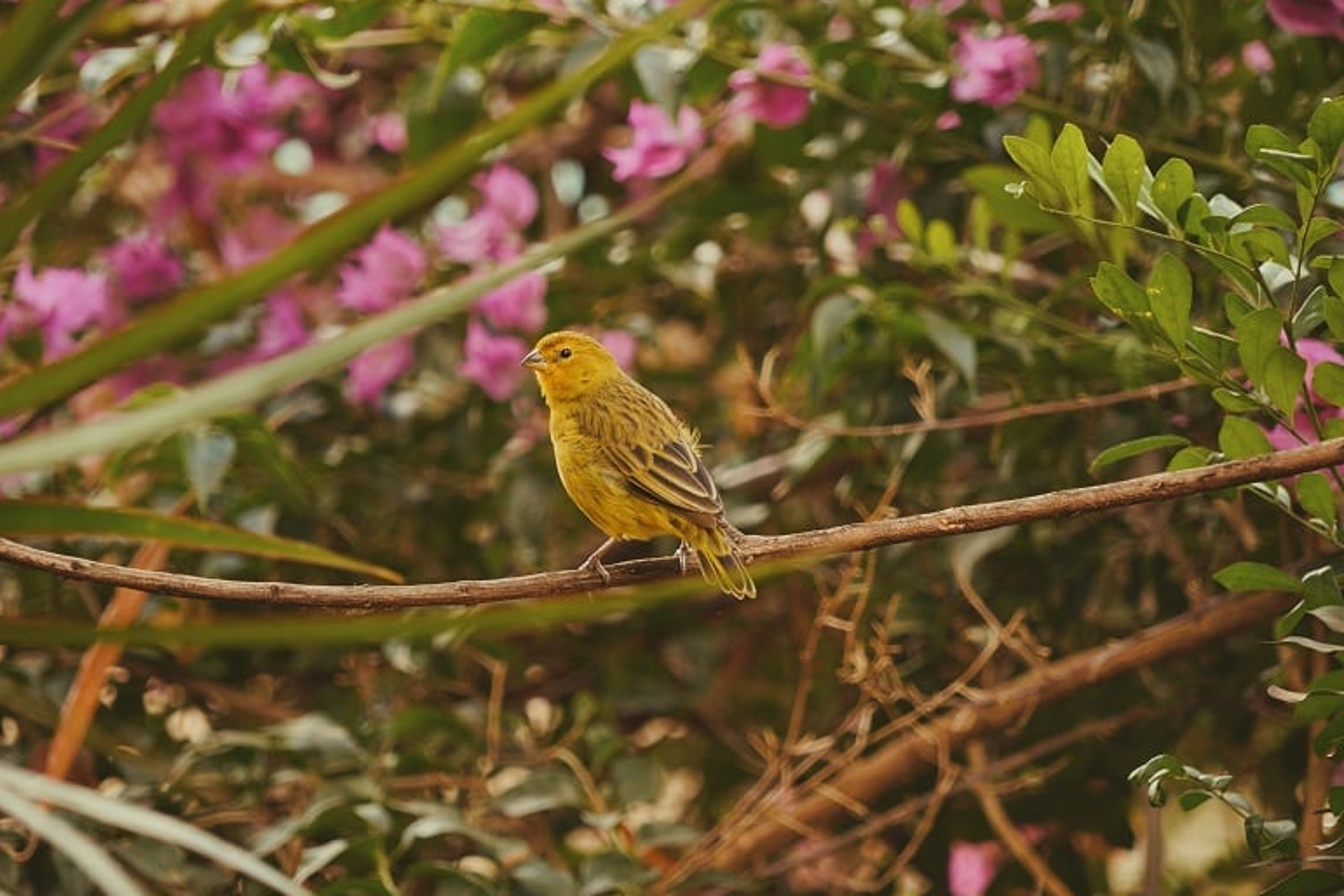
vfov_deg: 4.9
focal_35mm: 280
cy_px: 443
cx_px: 622
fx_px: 10453
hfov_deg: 7.4
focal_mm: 240
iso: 800
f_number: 6.3
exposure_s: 1/250
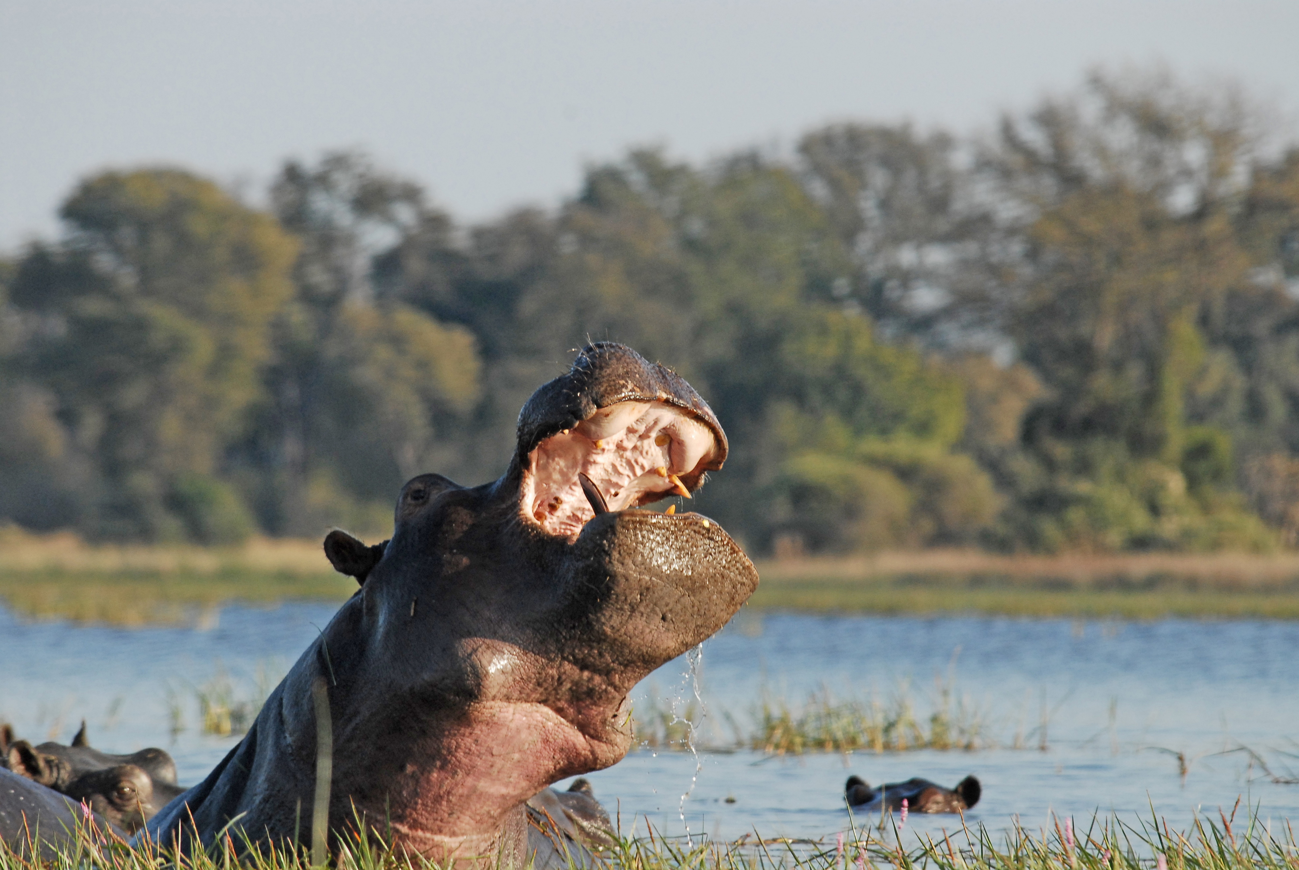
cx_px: 650
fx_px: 19510
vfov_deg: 2.6
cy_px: 435
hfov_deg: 3.8
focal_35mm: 540
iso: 400
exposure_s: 1/350
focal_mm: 360
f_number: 10
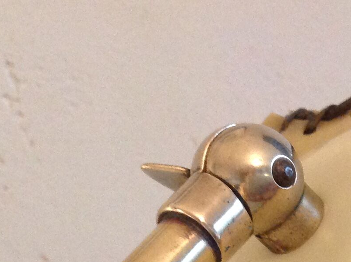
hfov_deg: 16.2
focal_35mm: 114
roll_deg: +9.5
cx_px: 485
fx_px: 1154
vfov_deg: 12.2
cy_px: 412
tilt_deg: -12.7
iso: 320
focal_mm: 4.28
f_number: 2.4
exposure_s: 1/17
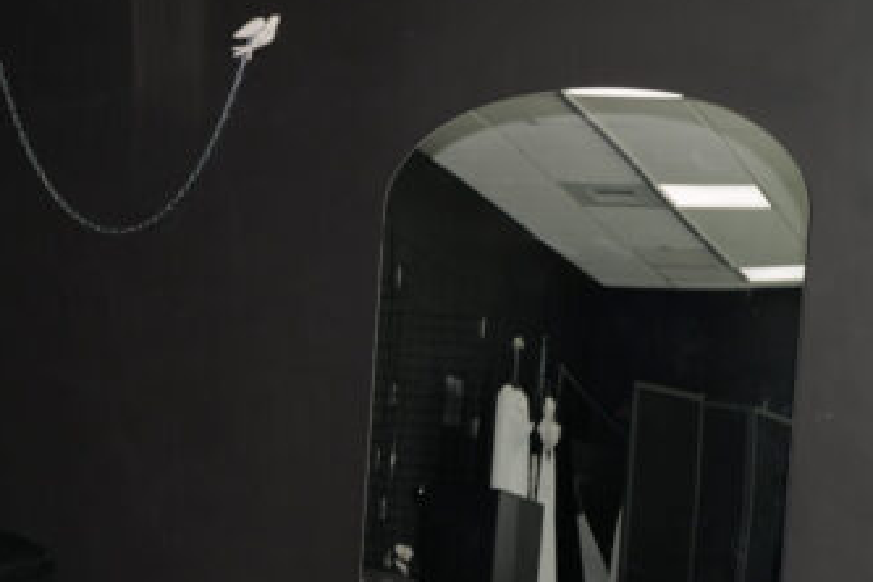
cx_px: 341
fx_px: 2037
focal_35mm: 84
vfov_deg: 16.0
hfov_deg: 24.1
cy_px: 562
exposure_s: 1/125
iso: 200
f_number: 5
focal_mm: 28
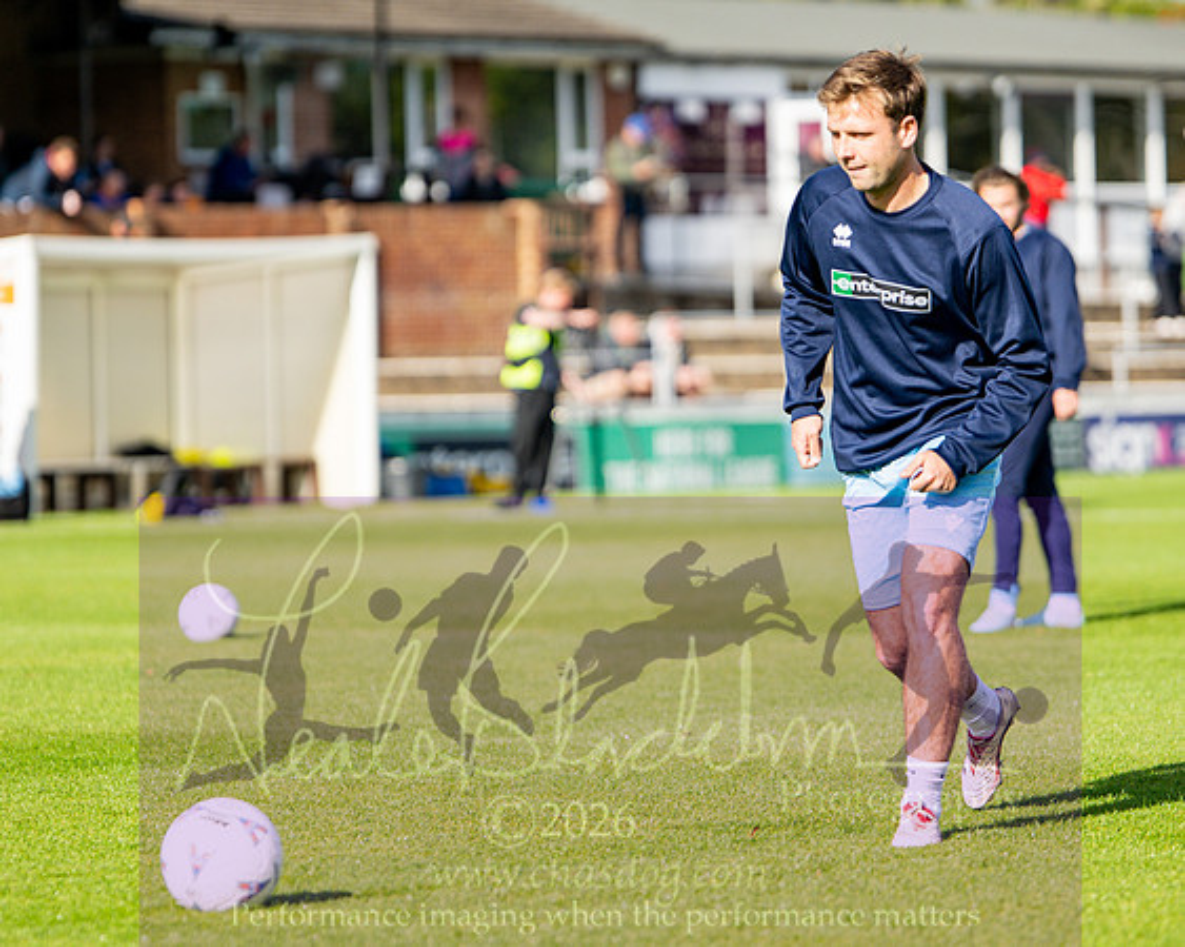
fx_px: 6214
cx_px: 620
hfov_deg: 10.9
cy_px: 387
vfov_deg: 8.7
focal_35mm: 177
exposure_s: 1/5000
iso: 100
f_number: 1.4
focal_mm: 85
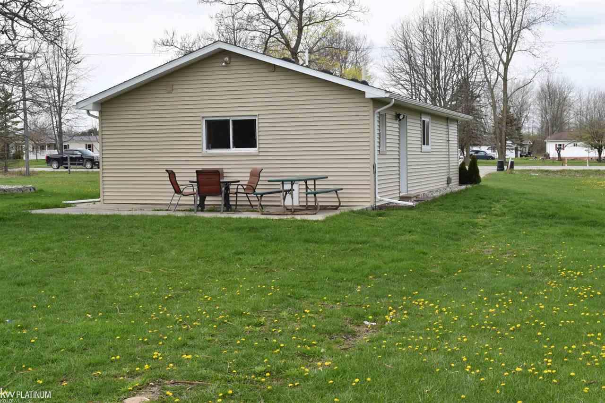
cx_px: 302
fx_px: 781
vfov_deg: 28.9
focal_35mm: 46
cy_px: 202
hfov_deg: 42.3
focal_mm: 31
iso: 200
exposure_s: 1/320
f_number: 9
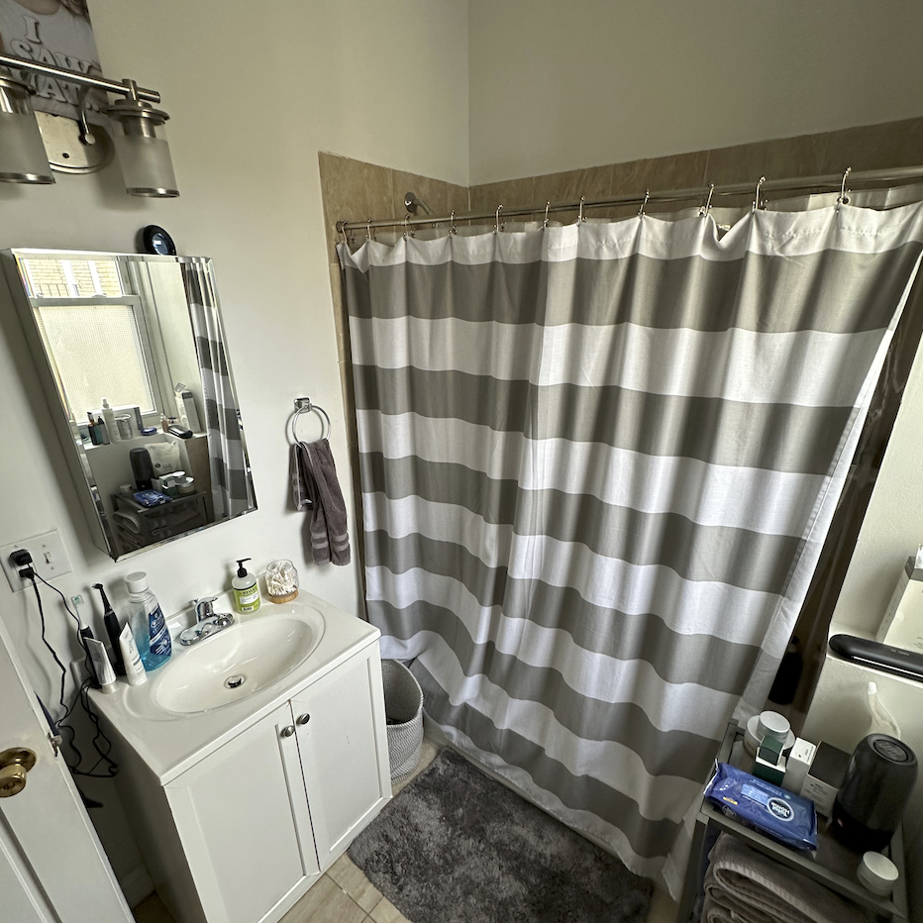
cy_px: 501
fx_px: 513
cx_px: 461
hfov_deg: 84.0
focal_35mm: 17
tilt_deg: -21.5
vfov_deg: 83.8
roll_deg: +1.3
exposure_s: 1/120
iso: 200
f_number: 2.2
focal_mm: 2.22
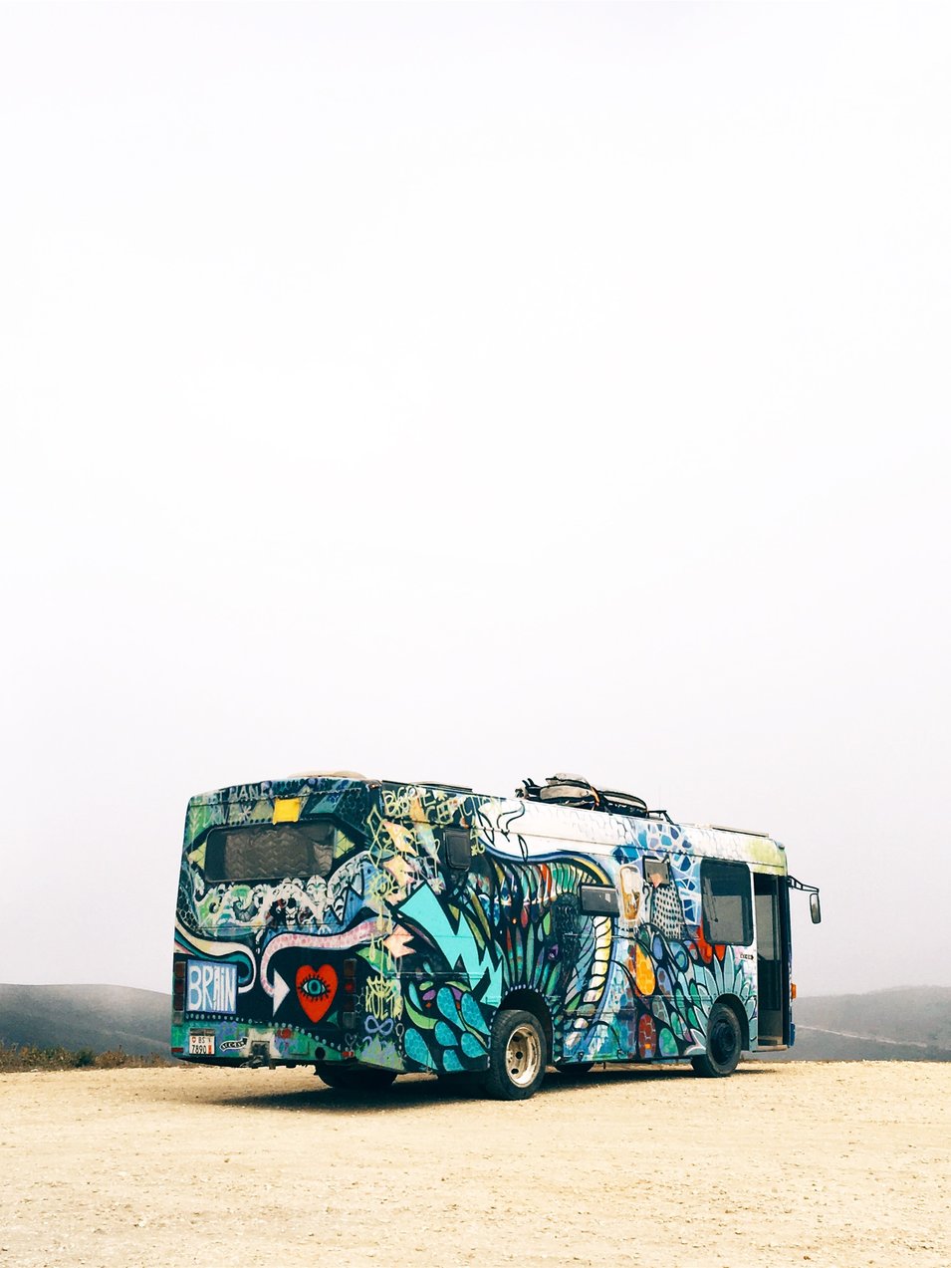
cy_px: 634
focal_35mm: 29
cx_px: 476
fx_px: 1062
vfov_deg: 61.7
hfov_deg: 48.2
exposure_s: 1/3846
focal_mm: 4.15
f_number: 2.2
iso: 25
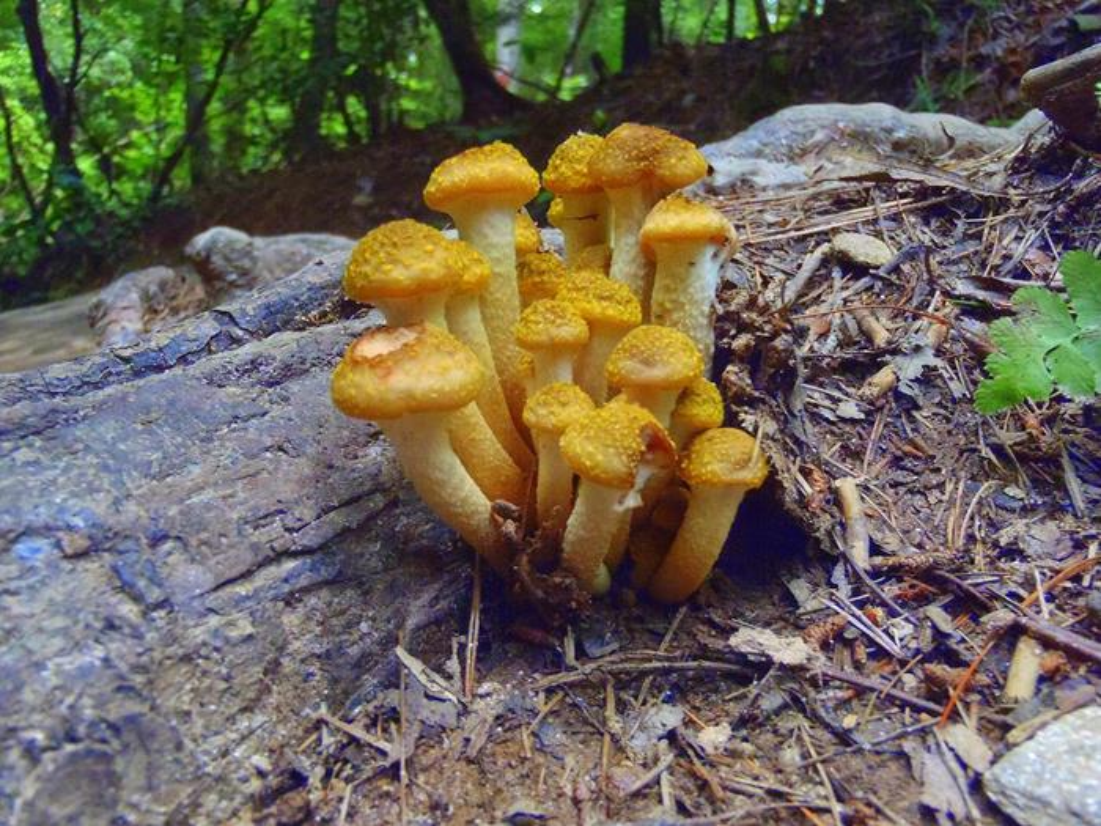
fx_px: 1177
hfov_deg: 50.1
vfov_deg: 38.7
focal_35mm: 37
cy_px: 413
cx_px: 550
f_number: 4.7
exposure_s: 1/50
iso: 400
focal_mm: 6.64
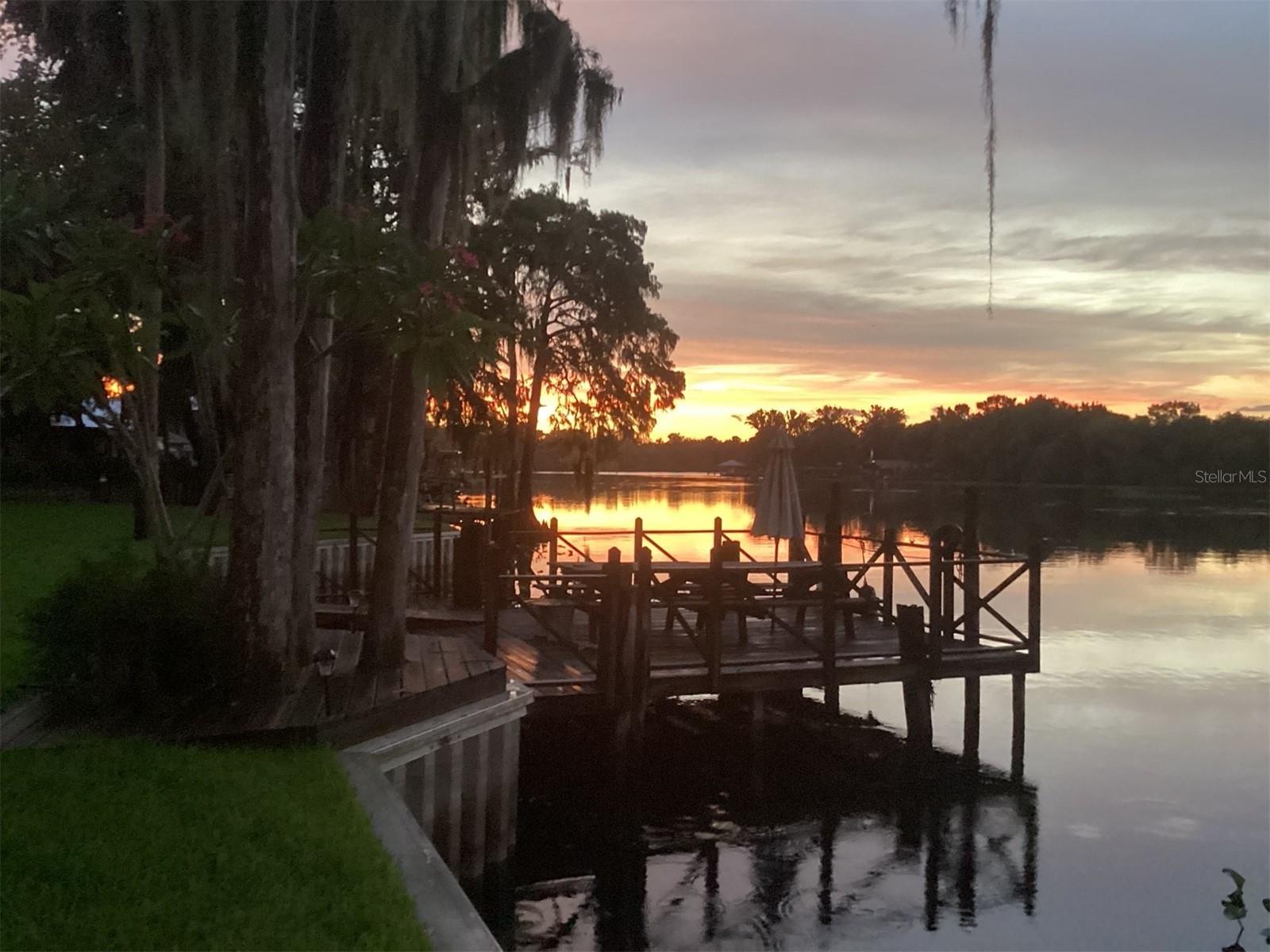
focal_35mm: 31
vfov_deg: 45.4
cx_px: 635
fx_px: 1137
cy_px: 476
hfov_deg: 58.4
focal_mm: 3.3
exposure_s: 1/33
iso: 320
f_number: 2.4
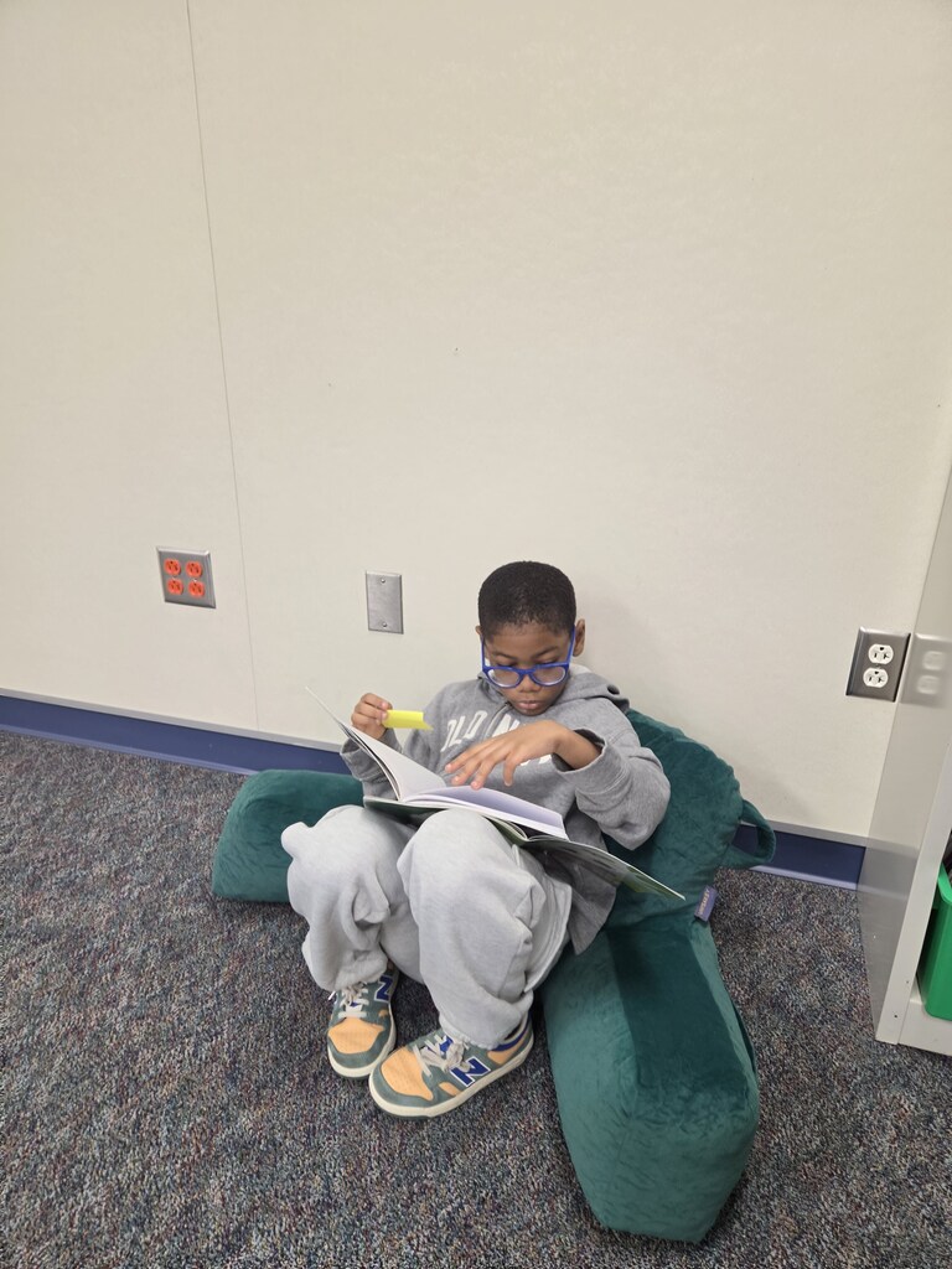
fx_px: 843
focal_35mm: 23
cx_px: 476
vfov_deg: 73.9
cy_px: 634
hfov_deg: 58.9
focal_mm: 5.4
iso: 200
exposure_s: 1/61
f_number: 1.8
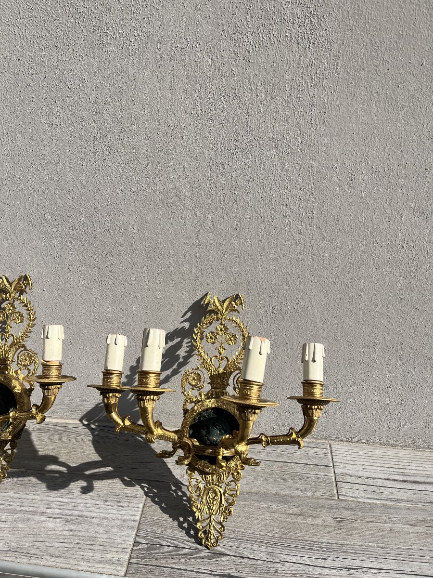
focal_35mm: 26
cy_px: 289
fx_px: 434
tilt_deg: -25.3
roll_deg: +1.8
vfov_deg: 67.3
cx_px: 216
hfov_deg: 53.1
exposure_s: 1/3521
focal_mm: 5.1
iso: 50
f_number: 1.6
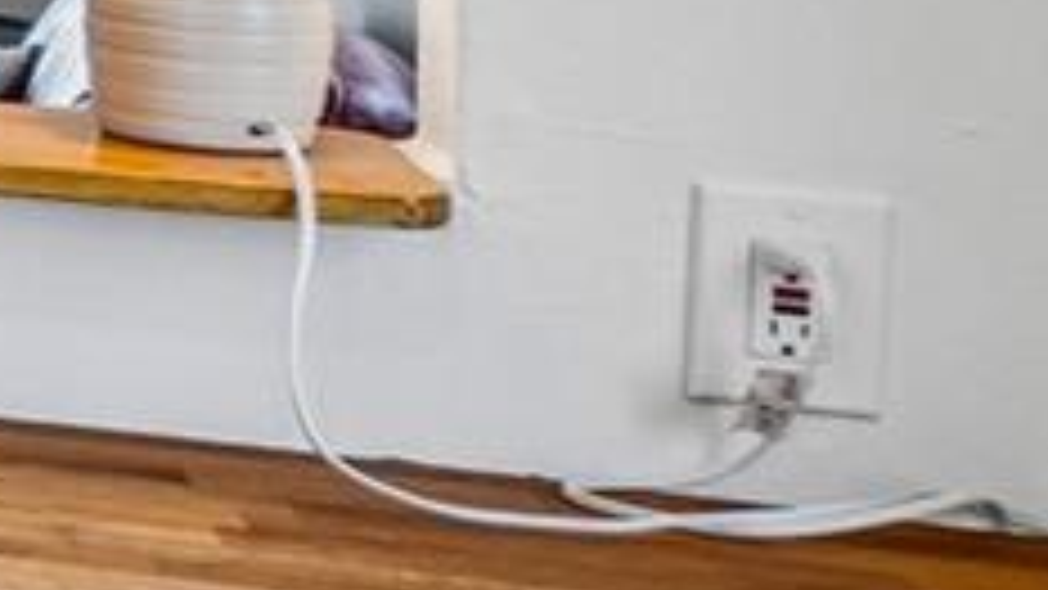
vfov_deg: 10.6
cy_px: -441
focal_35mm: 108
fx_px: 3001
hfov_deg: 9.9
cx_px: -2514
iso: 400
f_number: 8
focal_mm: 10
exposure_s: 1/60
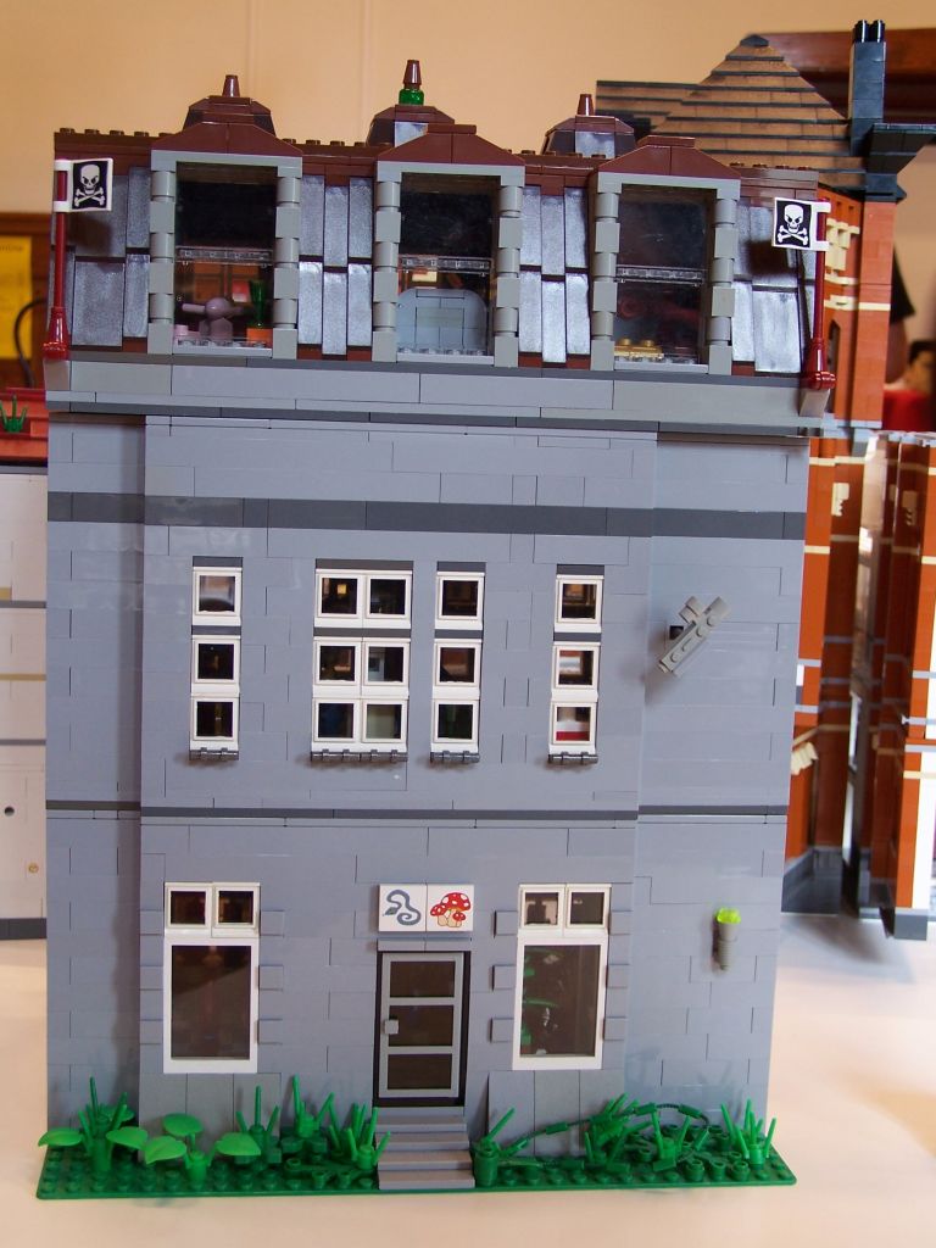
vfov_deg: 37.5
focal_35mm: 51
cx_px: 468
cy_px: 624
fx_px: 1839
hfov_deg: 28.6
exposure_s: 1/8
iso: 80
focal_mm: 8.5
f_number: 3
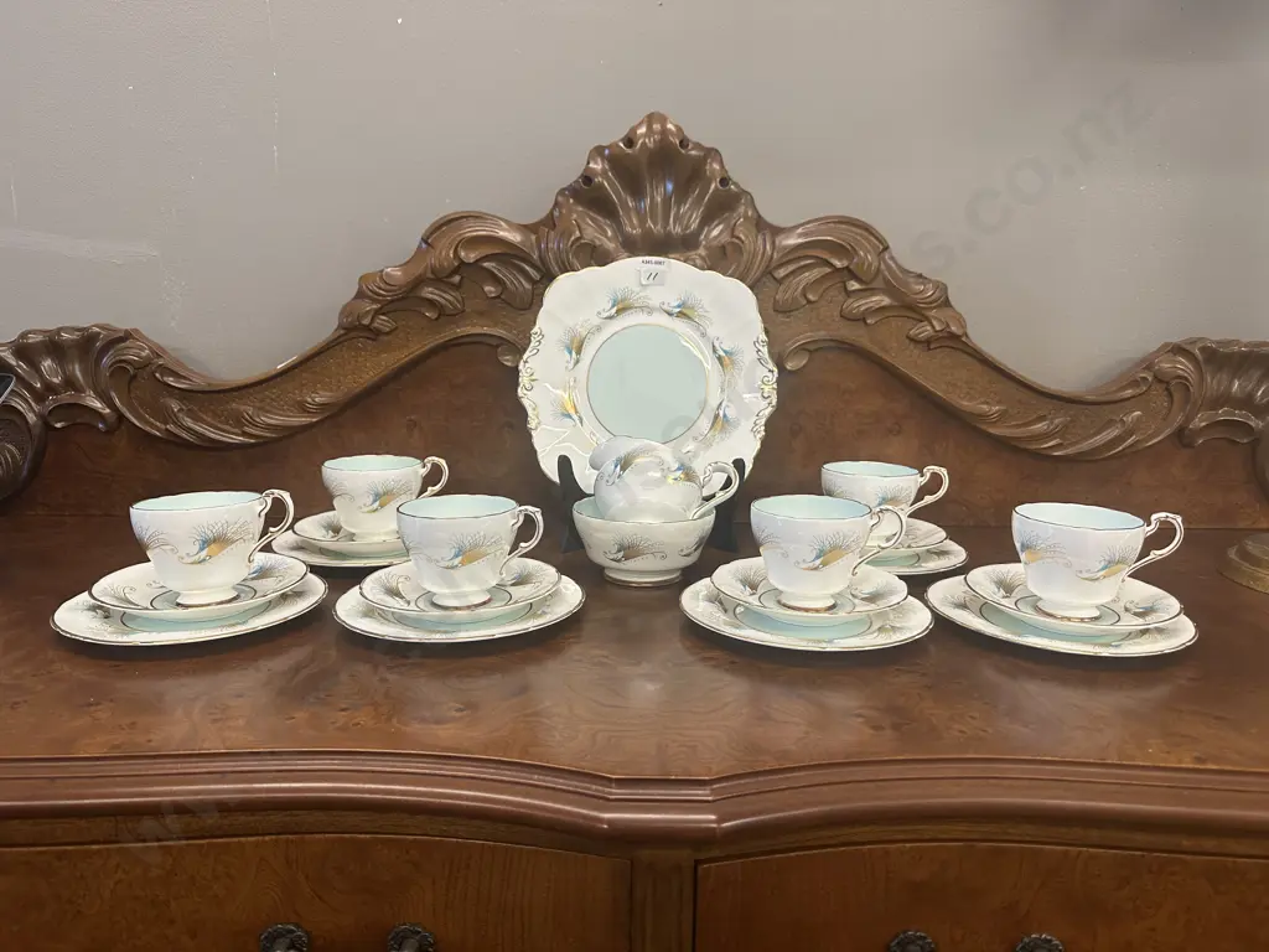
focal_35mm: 24
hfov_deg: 71.6
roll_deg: -0.2
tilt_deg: -9.9
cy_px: 476
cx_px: 634
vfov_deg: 56.8
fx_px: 880
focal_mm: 6.86
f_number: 1.78
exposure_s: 1/100
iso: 200
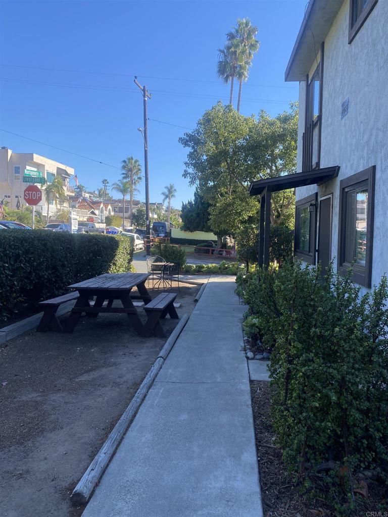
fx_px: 389
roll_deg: -1.1
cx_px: 194
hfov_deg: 53.1
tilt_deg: -3.3
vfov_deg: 67.3
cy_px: 258
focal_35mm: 26
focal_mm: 4.25
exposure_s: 1/973
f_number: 1.8
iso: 32
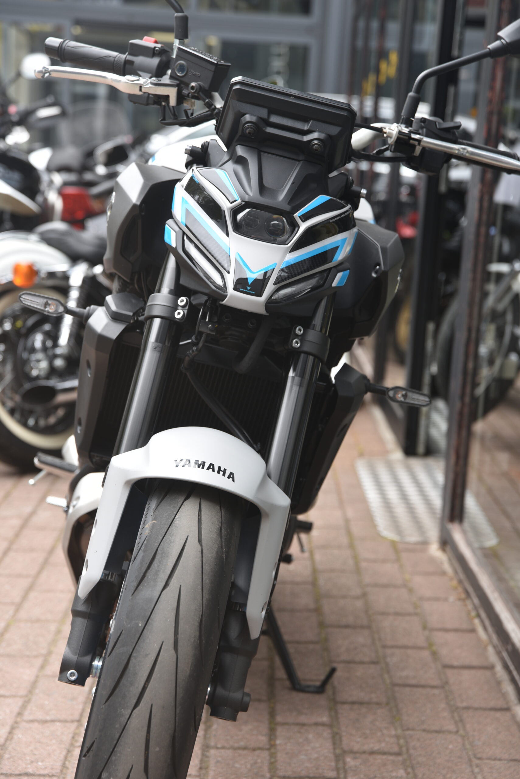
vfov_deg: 28.8
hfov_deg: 19.5
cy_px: 390
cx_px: 260
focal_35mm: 70
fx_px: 1515
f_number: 4.5
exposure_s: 1/80
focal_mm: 70
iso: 100
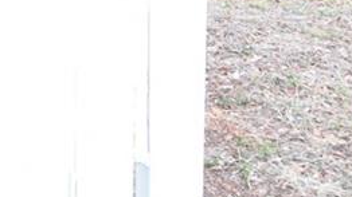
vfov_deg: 11.9
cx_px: -107
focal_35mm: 96
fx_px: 895
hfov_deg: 20.3
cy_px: -121
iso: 400
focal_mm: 10
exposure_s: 1/125
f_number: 5.6
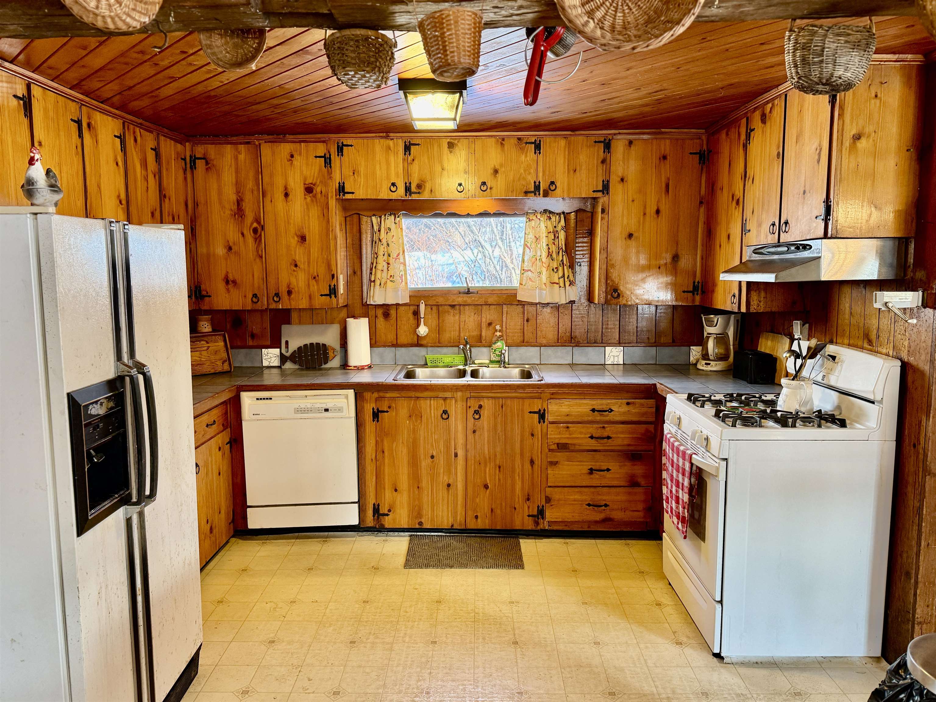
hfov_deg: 71.6
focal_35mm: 24
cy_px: 351
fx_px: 649
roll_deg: -2.6
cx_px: 468
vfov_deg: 56.8
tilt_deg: -6.5
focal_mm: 6.76
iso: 250
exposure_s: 1/60
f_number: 1.78
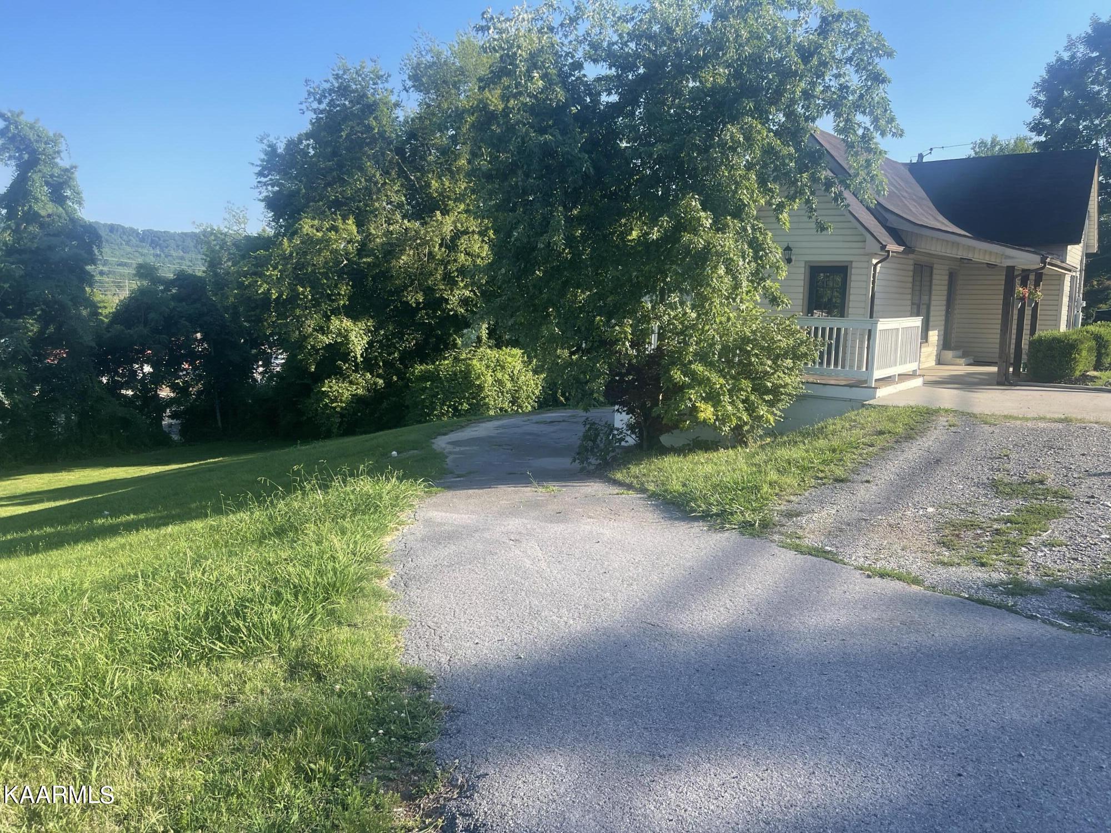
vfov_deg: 53.1
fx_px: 834
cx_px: 556
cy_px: 416
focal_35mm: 26
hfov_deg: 67.3
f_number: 1.6
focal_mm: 5.1
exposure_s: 1/901
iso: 32
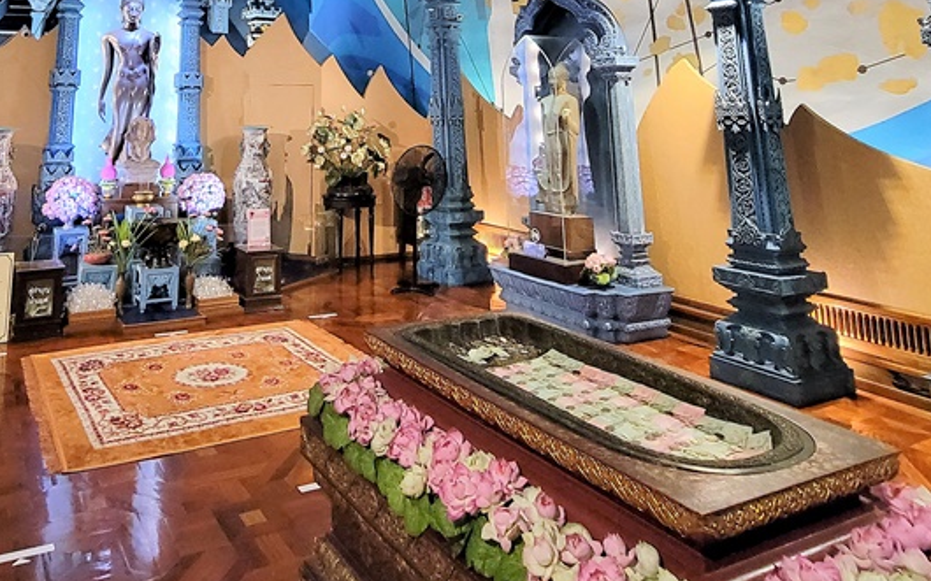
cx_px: 323
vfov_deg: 39.8
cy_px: -40
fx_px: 660
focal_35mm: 26
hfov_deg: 68.8
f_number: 2.2
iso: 1000
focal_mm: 2.2
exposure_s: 1/25
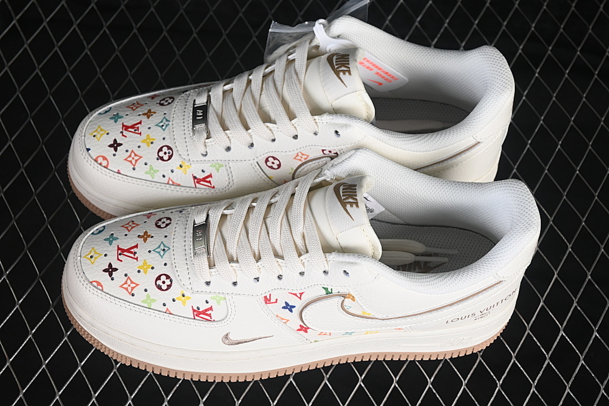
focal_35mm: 75
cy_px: 203
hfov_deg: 27.0
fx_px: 1269
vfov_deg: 18.2
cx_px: 304
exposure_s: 1/80
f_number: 7.1
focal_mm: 50
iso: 160
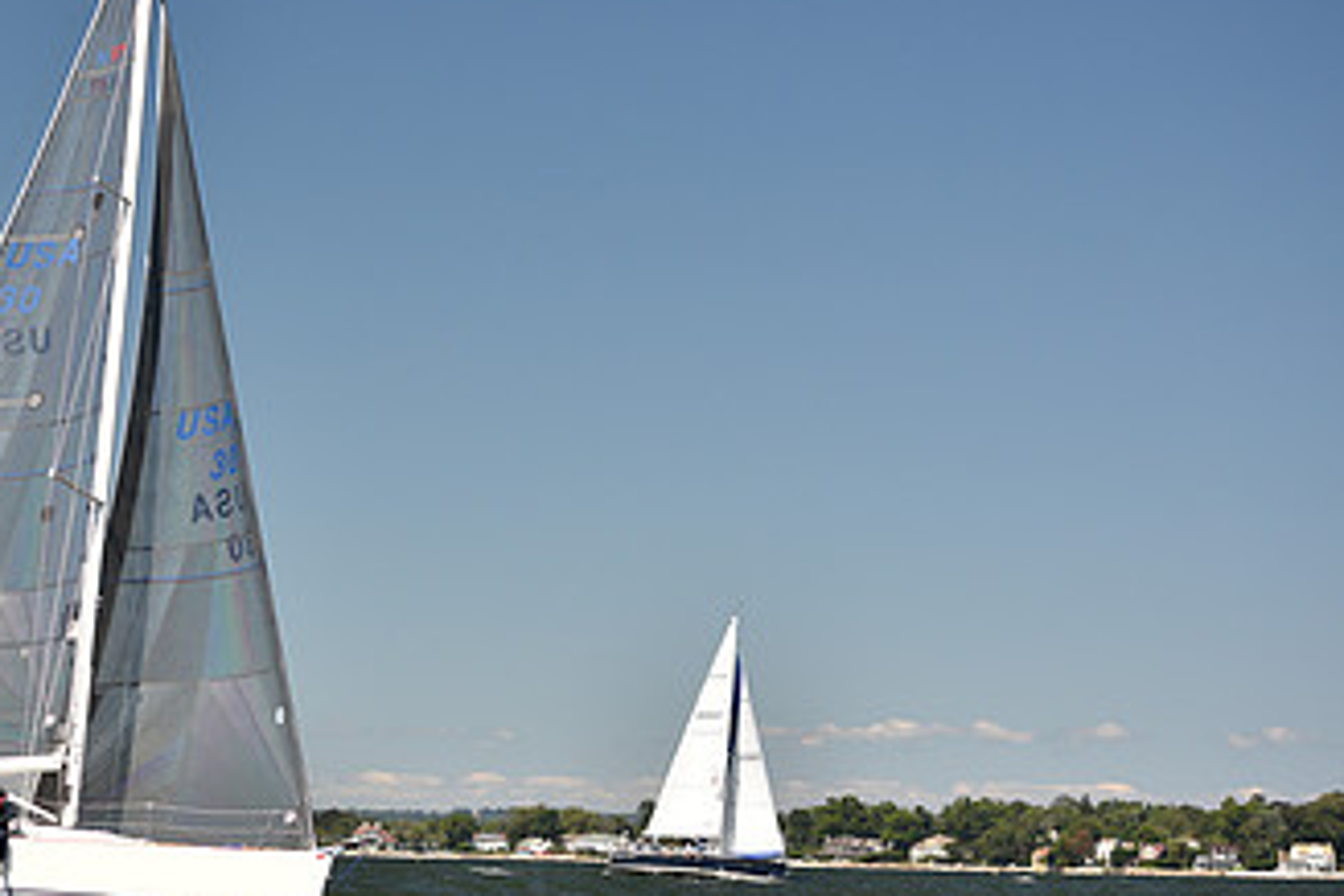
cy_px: 471
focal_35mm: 124
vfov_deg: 11.1
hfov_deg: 16.4
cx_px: 218
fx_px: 4629
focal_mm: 70
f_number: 3.5
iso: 250
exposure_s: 1/1250
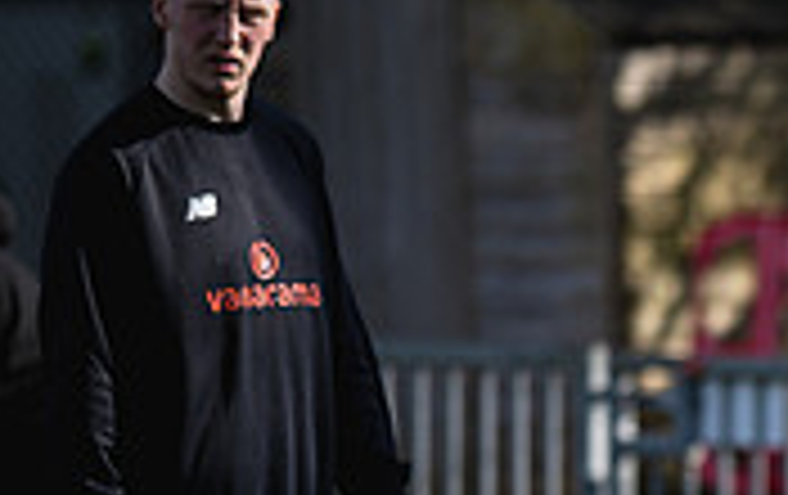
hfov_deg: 3.7
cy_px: 661
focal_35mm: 569
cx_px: 1215
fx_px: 12239
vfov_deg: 2.3
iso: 80
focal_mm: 135
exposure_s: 1/2500
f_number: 1.8
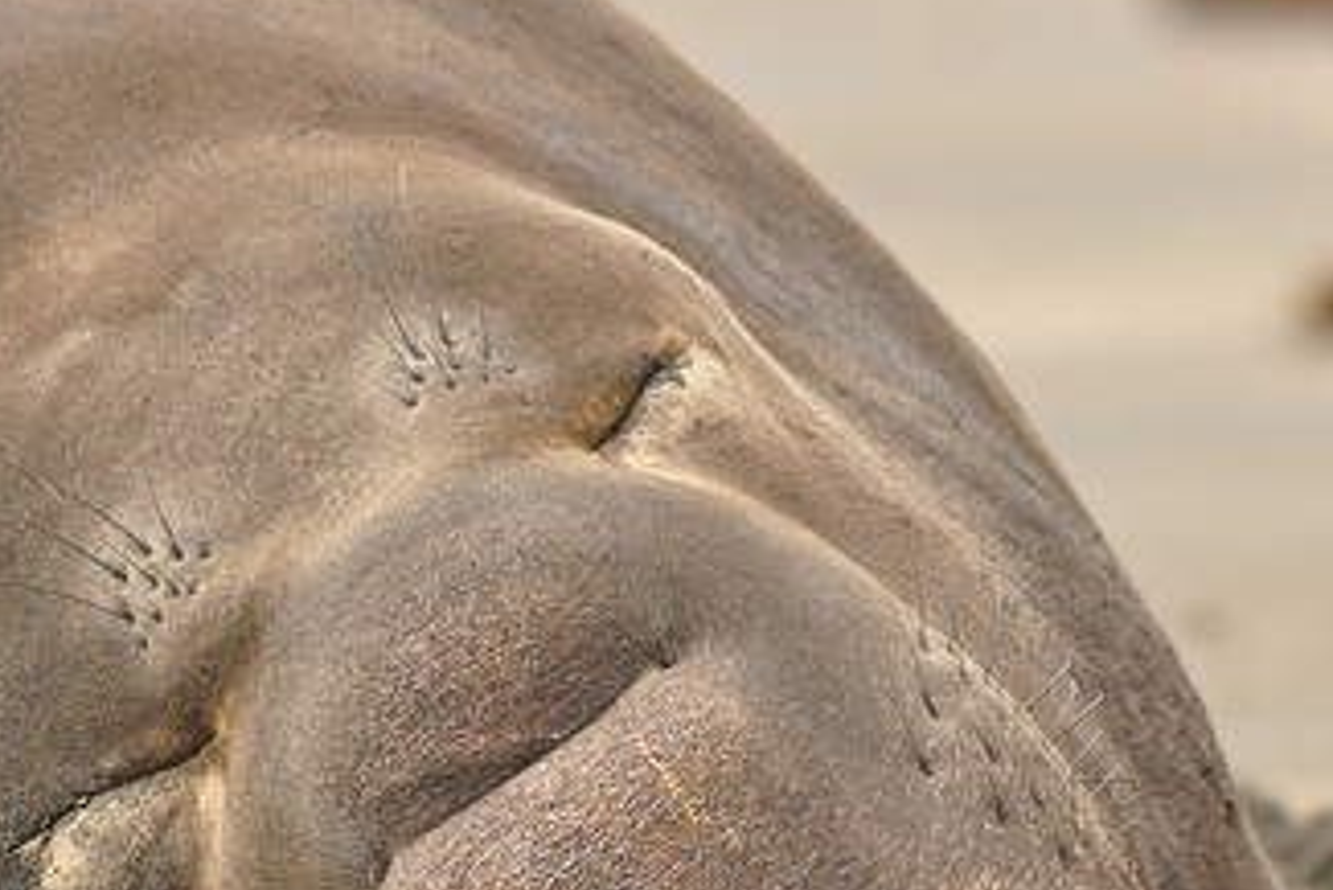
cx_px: 623
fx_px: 39635
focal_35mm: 1070
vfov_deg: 1.3
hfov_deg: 1.9
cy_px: 666
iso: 400
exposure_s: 1/250
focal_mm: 400
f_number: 8
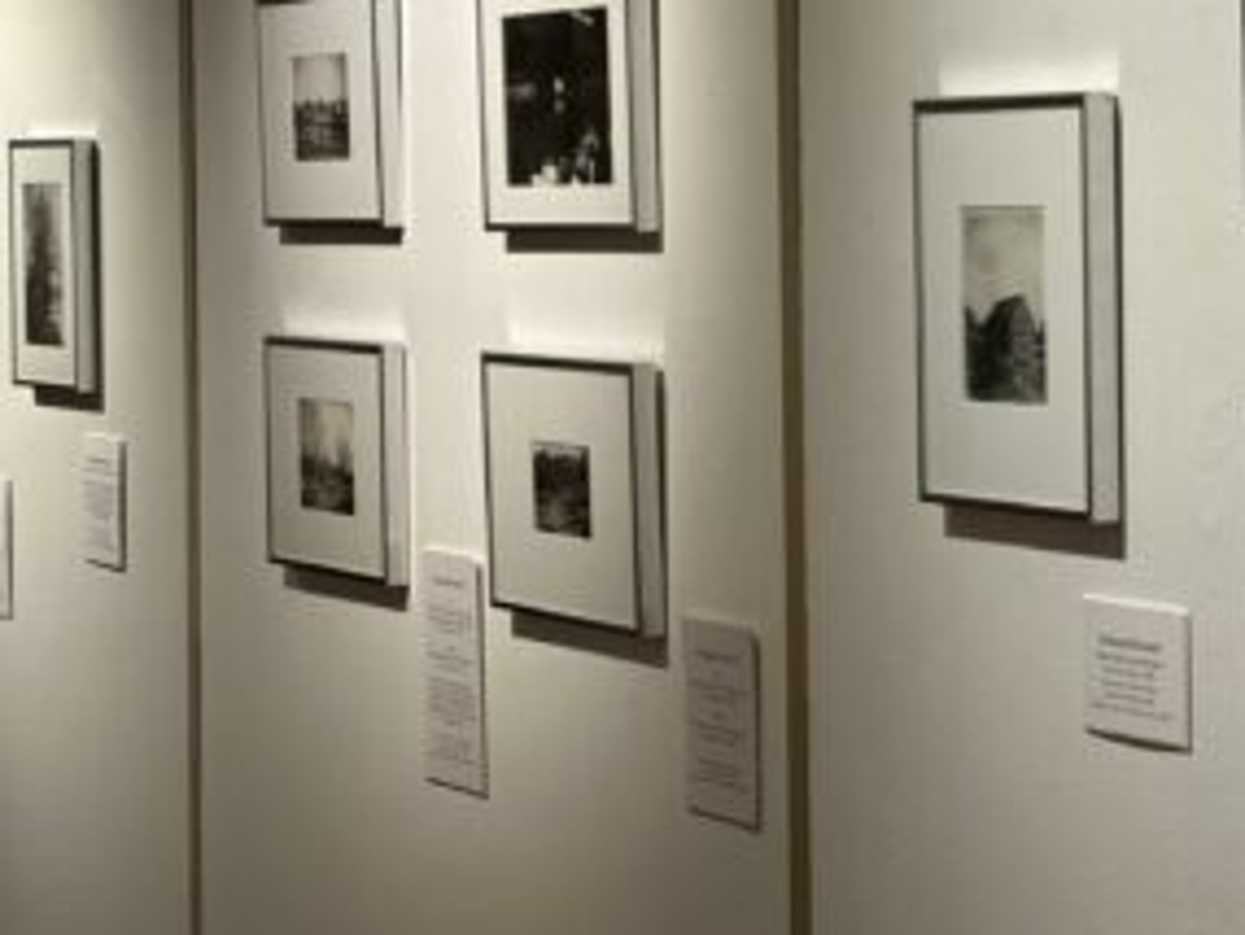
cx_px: 804
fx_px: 3886
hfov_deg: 18.2
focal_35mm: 108
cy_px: 297
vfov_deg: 13.7
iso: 100
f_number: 2.8
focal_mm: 9
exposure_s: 1/120
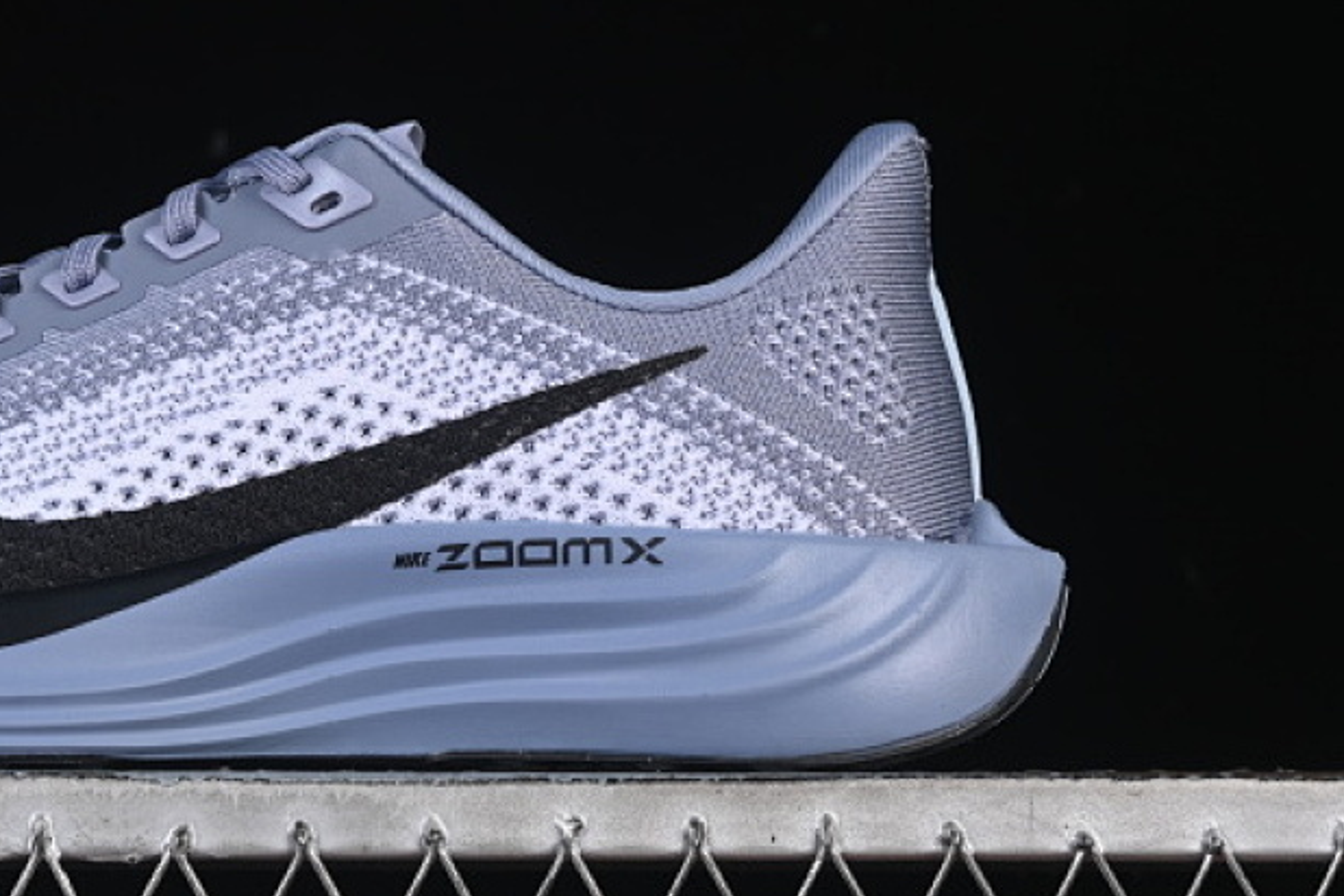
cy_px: 289
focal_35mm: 131
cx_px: 228
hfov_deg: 15.5
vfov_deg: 10.5
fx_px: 4890
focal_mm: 50
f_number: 8
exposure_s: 1/80
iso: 160
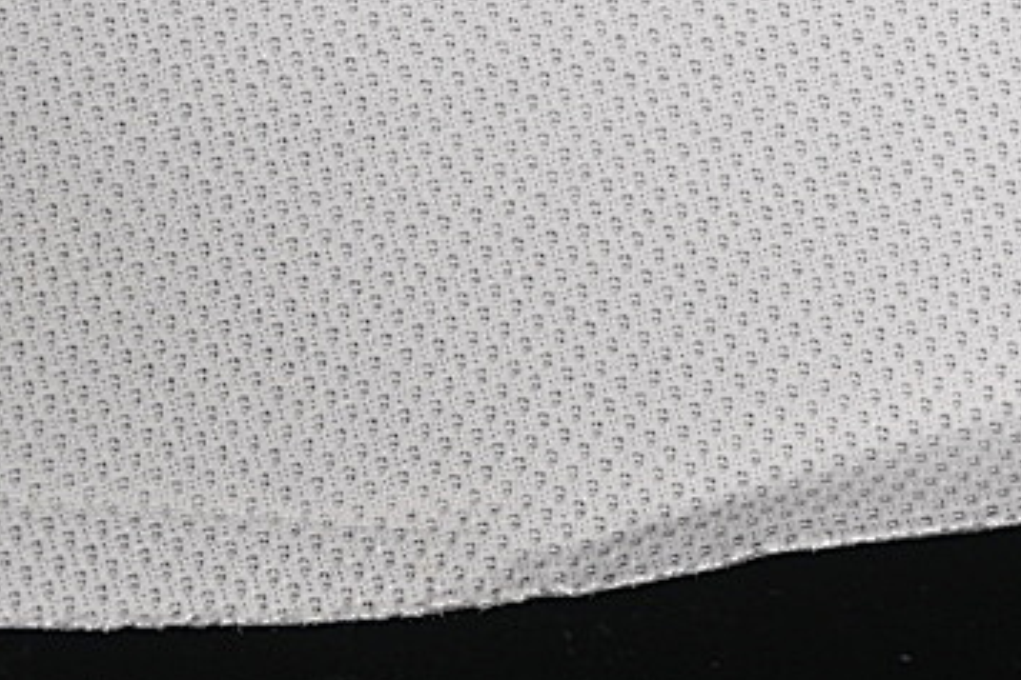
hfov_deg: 9.0
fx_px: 6437
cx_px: 804
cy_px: 57
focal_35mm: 227
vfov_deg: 6.0
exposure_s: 1/60
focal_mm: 50
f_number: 7.1
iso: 160
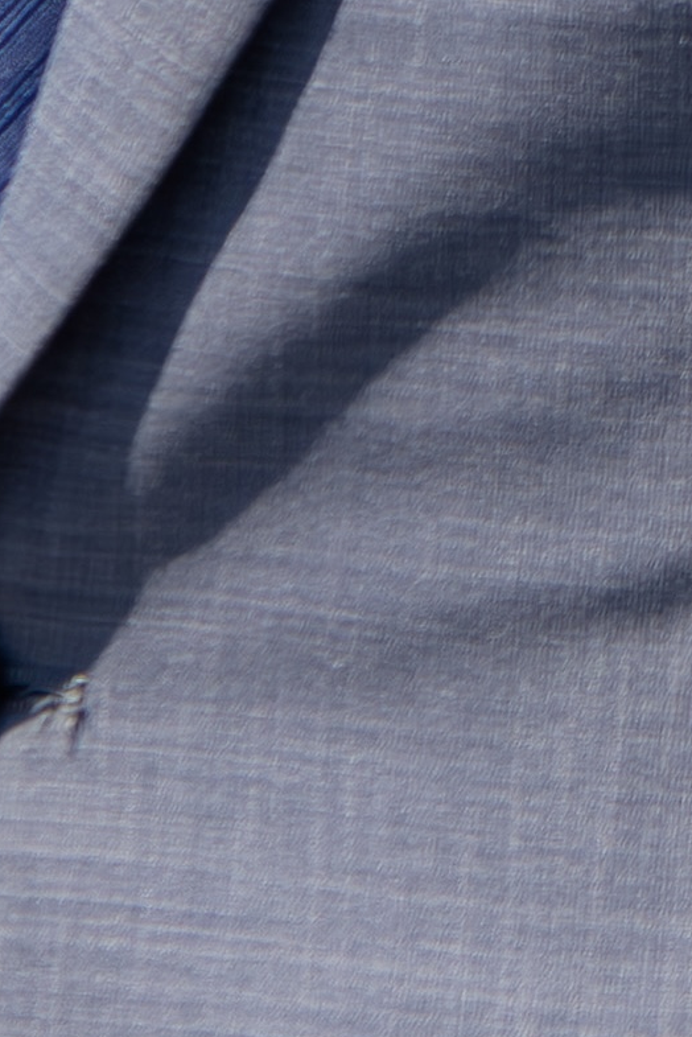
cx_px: 502
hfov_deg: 3.4
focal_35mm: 401
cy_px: -1382
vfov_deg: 5.0
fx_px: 11551
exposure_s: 1/800
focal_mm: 69
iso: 100
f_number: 5
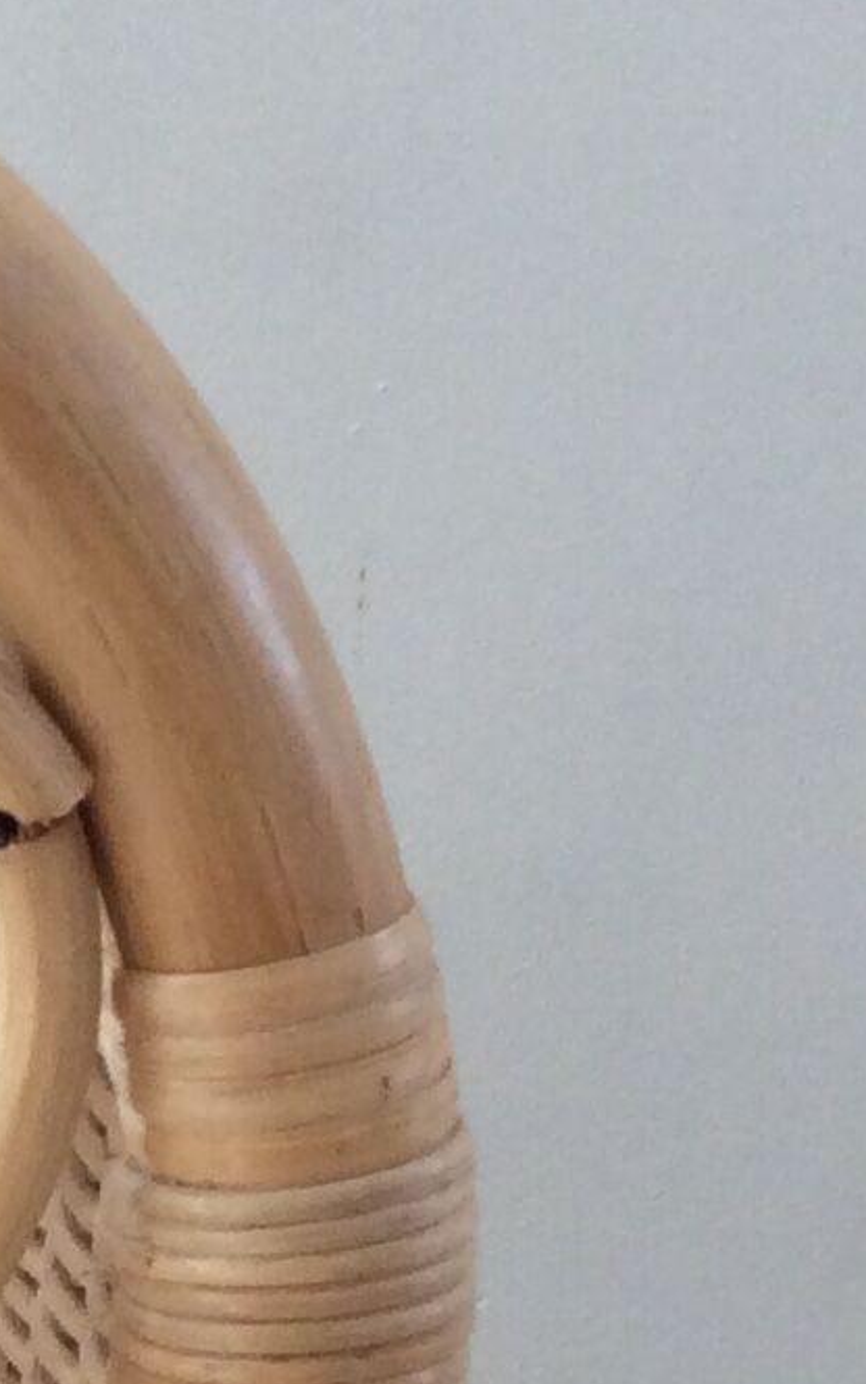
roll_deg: +1.8
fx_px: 4981
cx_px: -993
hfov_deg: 9.2
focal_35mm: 132
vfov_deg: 15.6
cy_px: 1317
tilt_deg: -23.2
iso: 50
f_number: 2.4
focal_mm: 3.3
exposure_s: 1/25
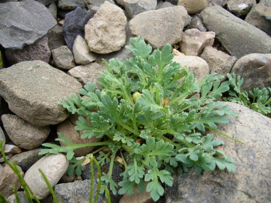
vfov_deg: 40.7
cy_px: 102
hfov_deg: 52.6
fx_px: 274
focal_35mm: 35
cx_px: 136
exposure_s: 1/160
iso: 80
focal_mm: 5.8
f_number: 2.8
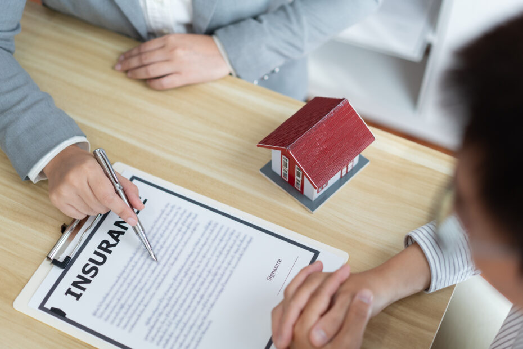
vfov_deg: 24.6
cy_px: 174
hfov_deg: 36.2
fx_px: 799
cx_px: 262
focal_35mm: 55
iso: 250
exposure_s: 1/400
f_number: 2
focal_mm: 55
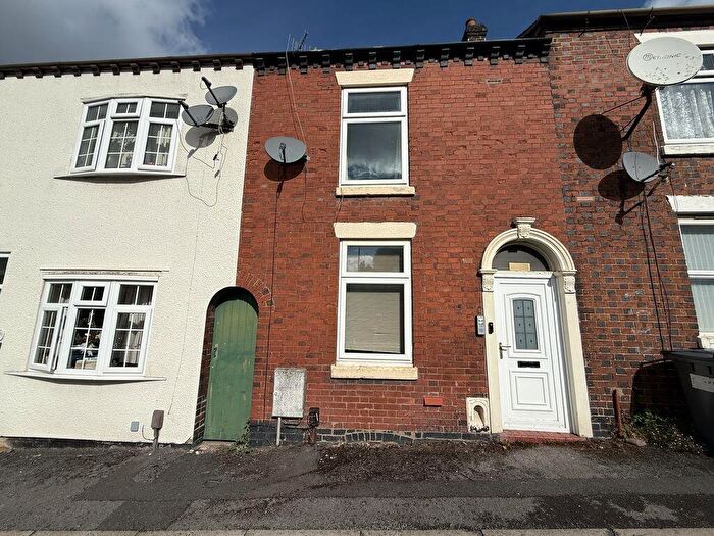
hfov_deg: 102.1
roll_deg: -1.5
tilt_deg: +9.7
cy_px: 268
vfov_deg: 85.7
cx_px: 357
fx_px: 289
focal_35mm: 14
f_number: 2.2
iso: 50
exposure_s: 1/6803
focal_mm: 2.22
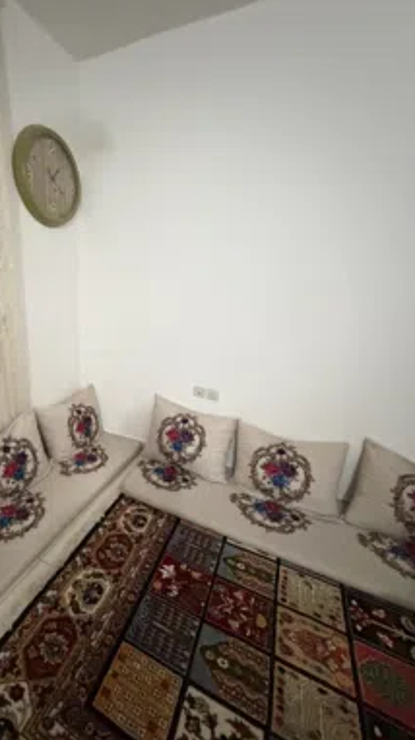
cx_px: 130
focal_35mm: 16
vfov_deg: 99.4
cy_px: 357
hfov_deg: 64.8
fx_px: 313
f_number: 2.2
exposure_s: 1/50
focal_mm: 2.22
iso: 1250
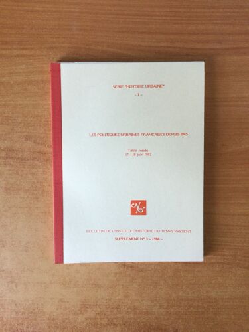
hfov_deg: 45.4
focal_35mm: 31
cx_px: 124
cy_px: 166
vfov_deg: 58.4
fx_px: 297
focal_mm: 3.3
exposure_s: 1/33
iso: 50
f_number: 2.4
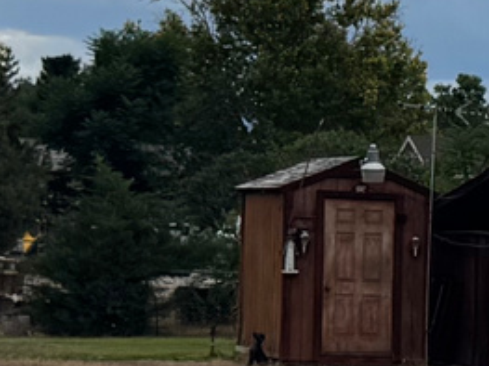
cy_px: 320
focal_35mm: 187
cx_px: 1049
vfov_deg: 7.9
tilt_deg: -1.2
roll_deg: -2.6
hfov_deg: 9.7
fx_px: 2640
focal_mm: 6.76
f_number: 1.78
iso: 80
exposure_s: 1/7937
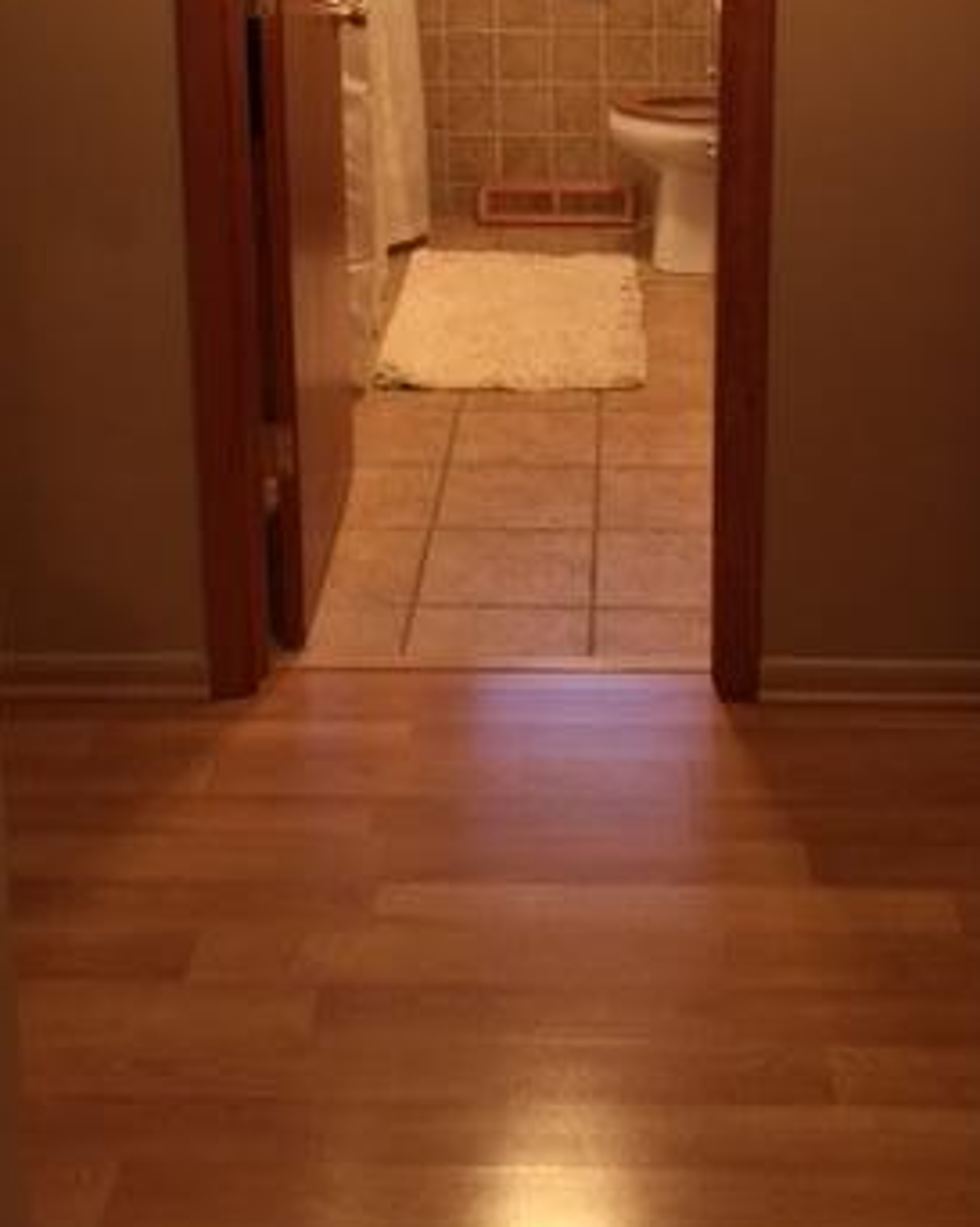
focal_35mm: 53
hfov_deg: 28.5
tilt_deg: -12.8
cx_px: 621
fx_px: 1924
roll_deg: +0.0
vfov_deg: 33.6
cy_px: 129
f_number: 2.2
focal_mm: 4.15
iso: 80
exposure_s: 1/15
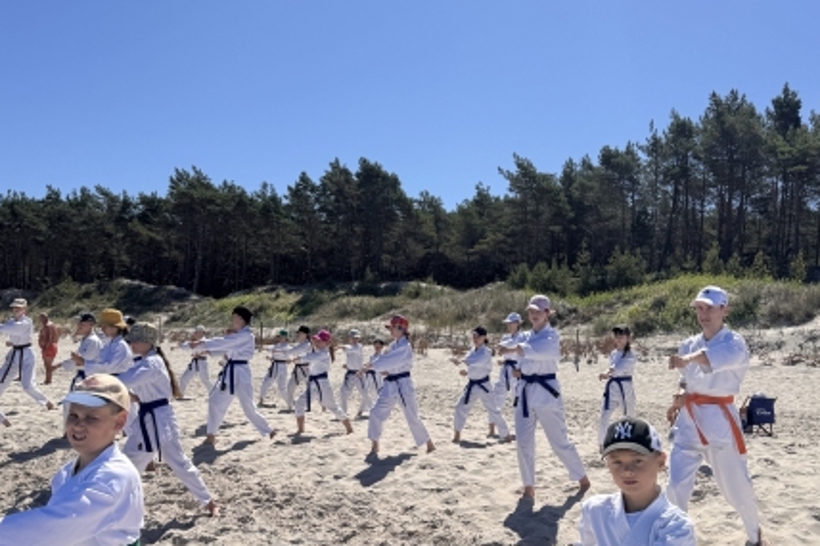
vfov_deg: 37.3
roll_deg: -1.9
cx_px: 404
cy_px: 381
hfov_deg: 54.5
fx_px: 797
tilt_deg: -0.9
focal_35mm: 35
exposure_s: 1/7937
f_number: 1.78
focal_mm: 6.76
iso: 80
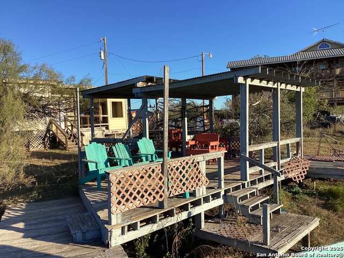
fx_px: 308
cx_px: 172
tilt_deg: -2.9
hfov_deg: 58.4
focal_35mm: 31
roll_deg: +1.1
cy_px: 129
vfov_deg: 45.4
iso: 25
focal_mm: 3.3
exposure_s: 1/840
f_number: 2.4
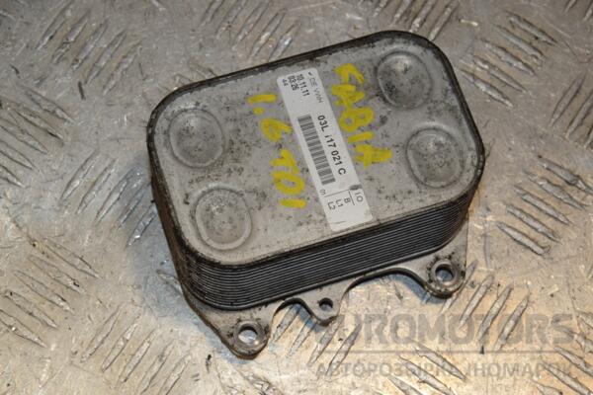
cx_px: 296
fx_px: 1433
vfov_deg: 15.7
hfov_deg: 23.4
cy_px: 198
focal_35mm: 87
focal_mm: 58
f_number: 11
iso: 800
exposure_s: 1/200
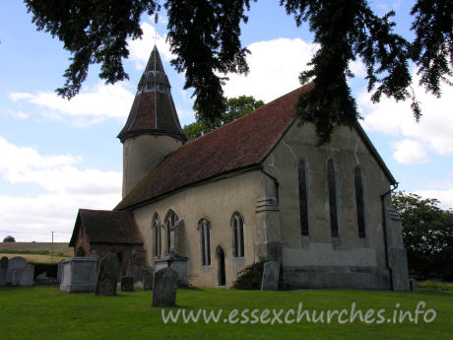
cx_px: 226
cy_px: 170
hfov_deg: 46.8
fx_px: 523
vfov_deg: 36.0
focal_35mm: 40
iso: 50
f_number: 5.8
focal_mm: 10.2
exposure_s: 1/145
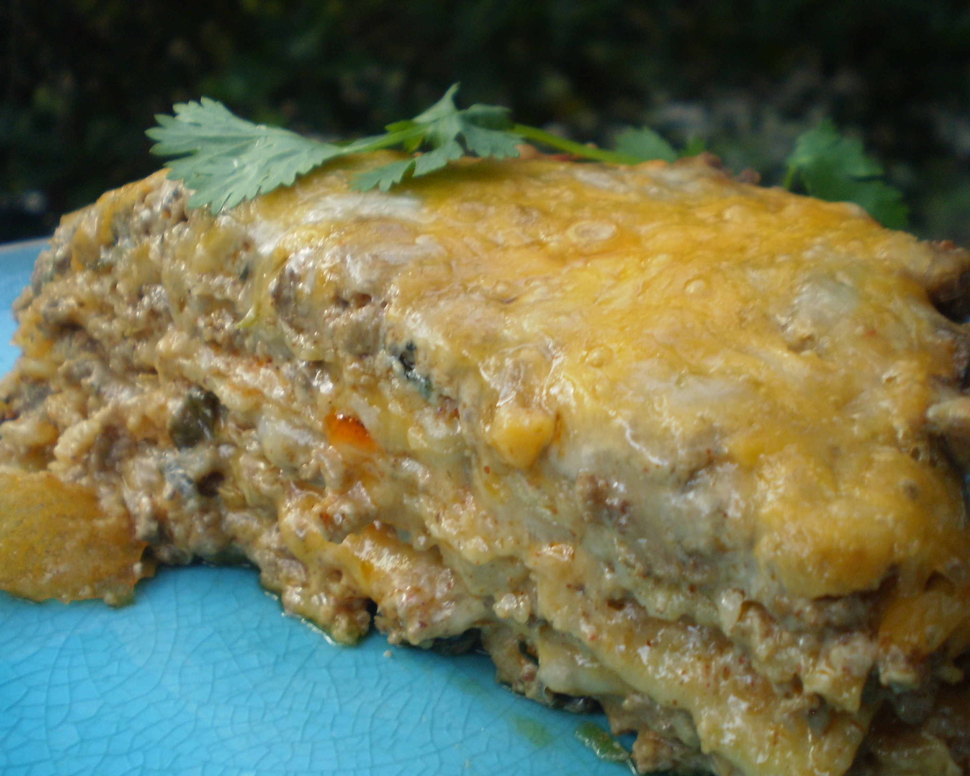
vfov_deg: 39.2
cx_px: 486
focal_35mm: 38
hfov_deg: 47.9
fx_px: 1091
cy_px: 388
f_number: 3.1
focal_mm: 6.3
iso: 125
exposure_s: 1/30
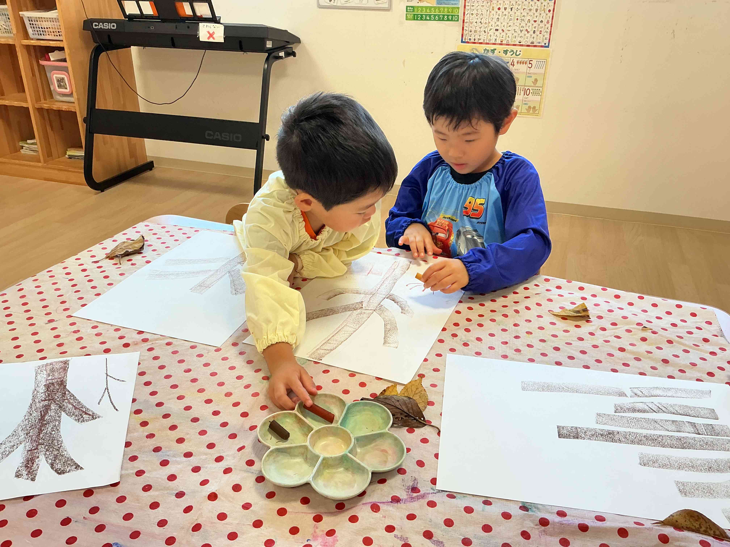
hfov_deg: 61.7
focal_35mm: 29
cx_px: 365
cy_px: 274
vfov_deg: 48.2
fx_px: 612
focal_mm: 3
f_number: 1.8
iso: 32
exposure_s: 1/120
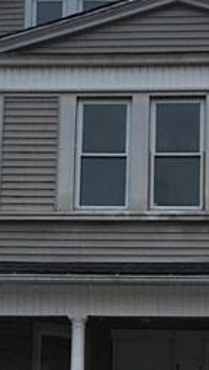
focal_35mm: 95
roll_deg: -0.7
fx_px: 933
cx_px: 132
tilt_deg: +10.3
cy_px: 318
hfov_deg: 12.8
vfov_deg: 22.0
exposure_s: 1/15
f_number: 2.2
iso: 50
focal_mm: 4.15
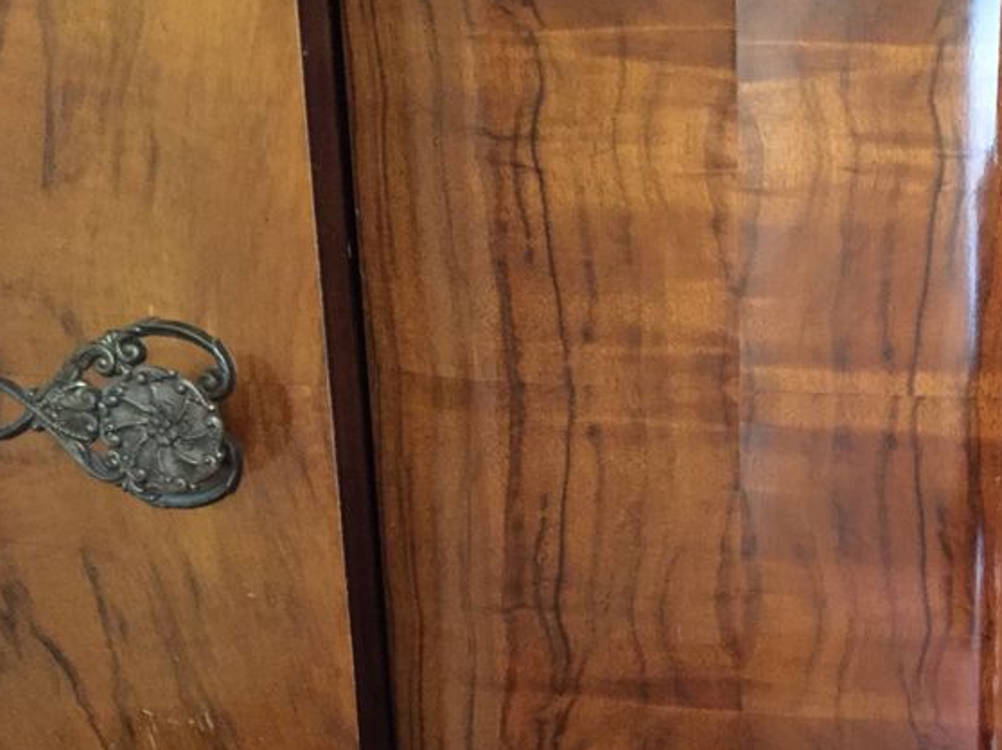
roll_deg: -1.2
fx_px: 1505
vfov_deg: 27.4
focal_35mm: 52
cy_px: 606
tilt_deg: -15.2
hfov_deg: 35.0
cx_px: 876
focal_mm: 4.15
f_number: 2.2
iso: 640
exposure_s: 1/17
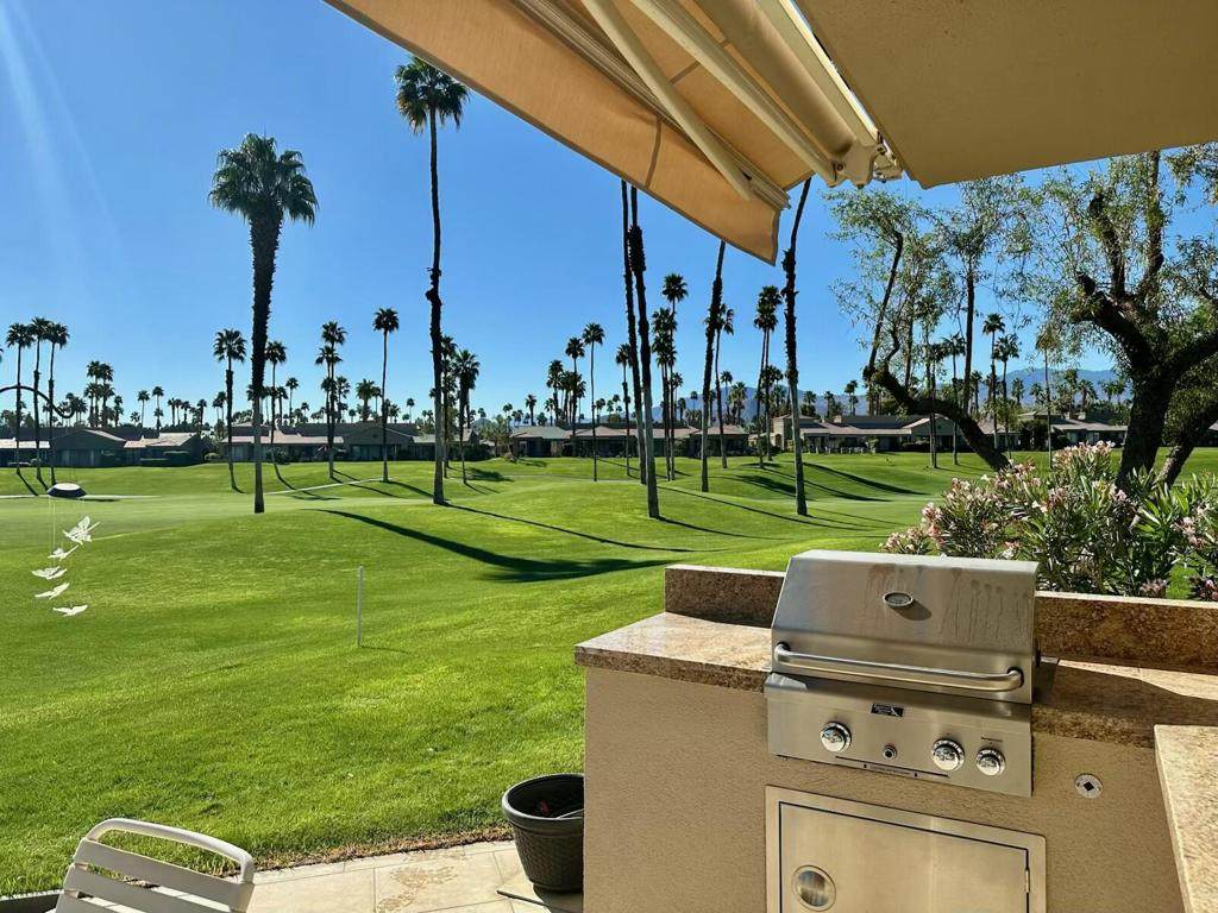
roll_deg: +0.1
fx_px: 844
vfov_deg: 56.8
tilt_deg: -0.5
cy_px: 456
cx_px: 609
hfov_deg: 71.6
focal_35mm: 24
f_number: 1.78
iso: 80
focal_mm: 6.86
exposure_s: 1/6211
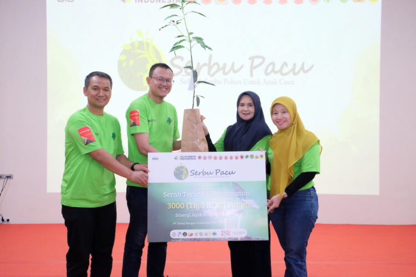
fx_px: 404
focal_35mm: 35
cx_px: 208
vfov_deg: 37.9
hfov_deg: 54.4
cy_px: 138
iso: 5000
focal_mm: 23
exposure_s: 1/125
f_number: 4
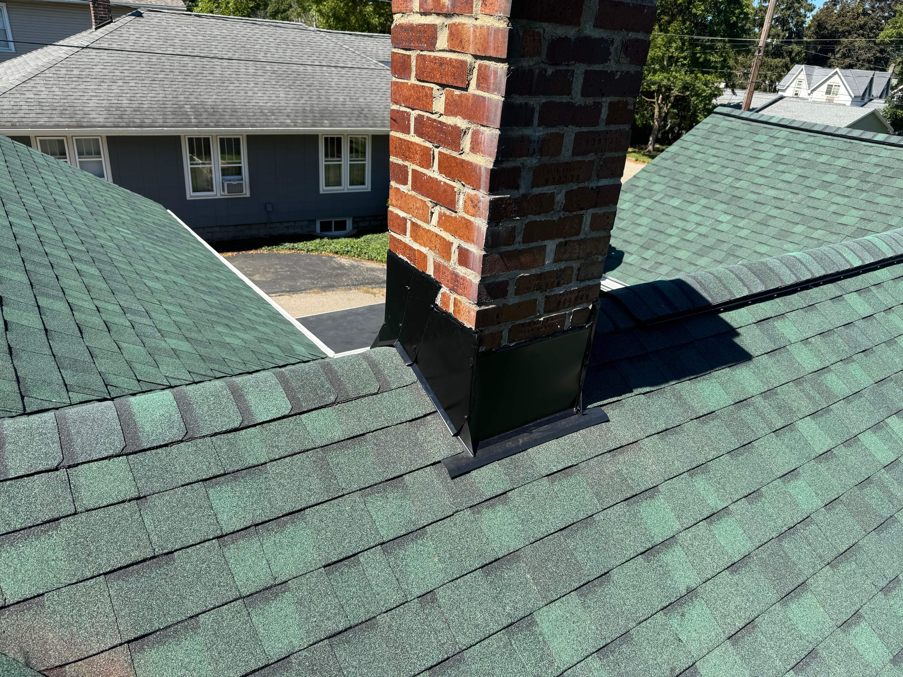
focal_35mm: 24
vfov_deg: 56.8
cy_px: 338
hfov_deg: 71.6
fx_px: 626
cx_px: 452
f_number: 1.78
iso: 80
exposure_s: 1/1869
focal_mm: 6.76
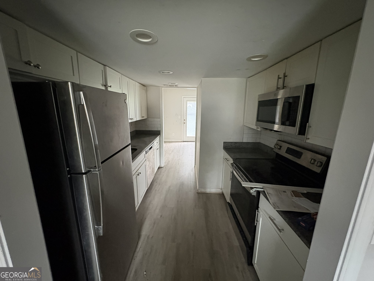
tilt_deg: -11.9
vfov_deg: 85.7
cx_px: 187
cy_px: 140
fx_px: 151
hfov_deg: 102.1
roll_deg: -0.9
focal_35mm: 14
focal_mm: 2.22
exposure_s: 1/42
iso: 1000
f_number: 2.2
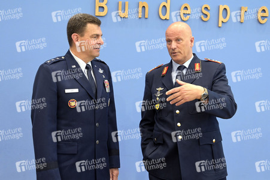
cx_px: 135
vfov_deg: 24.6
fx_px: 412
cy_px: 90
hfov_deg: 36.3
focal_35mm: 55
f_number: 5.6
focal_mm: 55
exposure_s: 1/400
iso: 5000
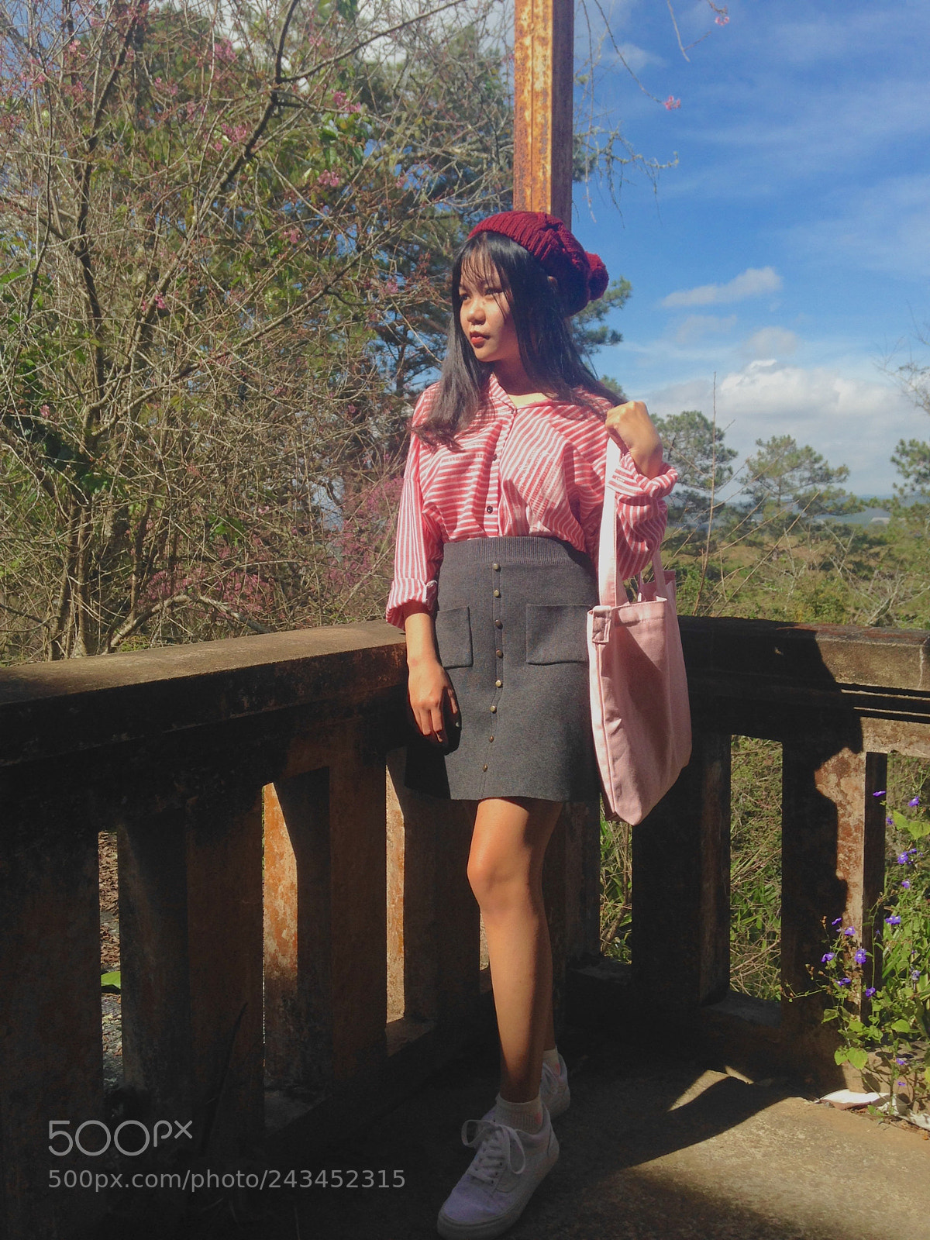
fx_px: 1182
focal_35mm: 33
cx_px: 465
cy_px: 620
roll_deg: -0.7
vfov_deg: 55.4
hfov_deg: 42.9
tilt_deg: -3.6
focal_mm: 4.12
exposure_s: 1/1355
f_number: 2.4
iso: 50
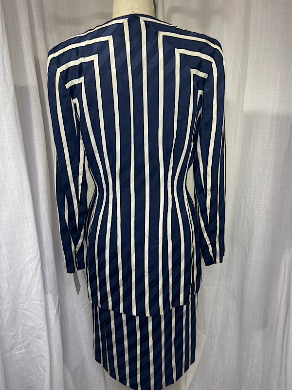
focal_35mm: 25
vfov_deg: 69.4
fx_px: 281
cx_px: 146
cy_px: 195
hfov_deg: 54.9
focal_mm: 5.1
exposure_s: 1/120
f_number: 1.6
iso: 32
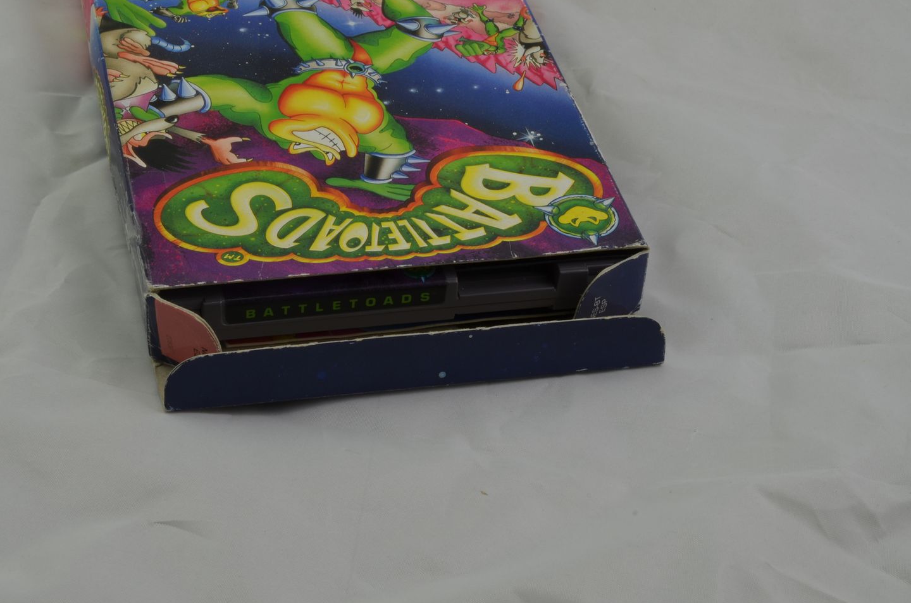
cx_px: 356
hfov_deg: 27.0
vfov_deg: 18.1
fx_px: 1894
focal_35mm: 75
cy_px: 248
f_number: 20
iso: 100
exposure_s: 1/3
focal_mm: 40
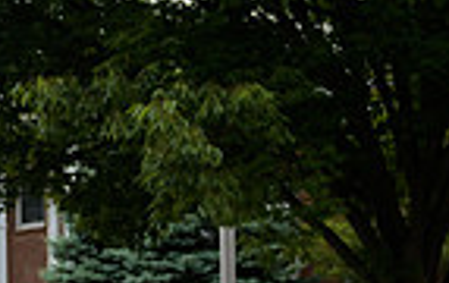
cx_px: -75
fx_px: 1214
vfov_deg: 13.0
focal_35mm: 99
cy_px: 329
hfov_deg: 19.8
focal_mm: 24
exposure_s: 1/320
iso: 200
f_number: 3.2
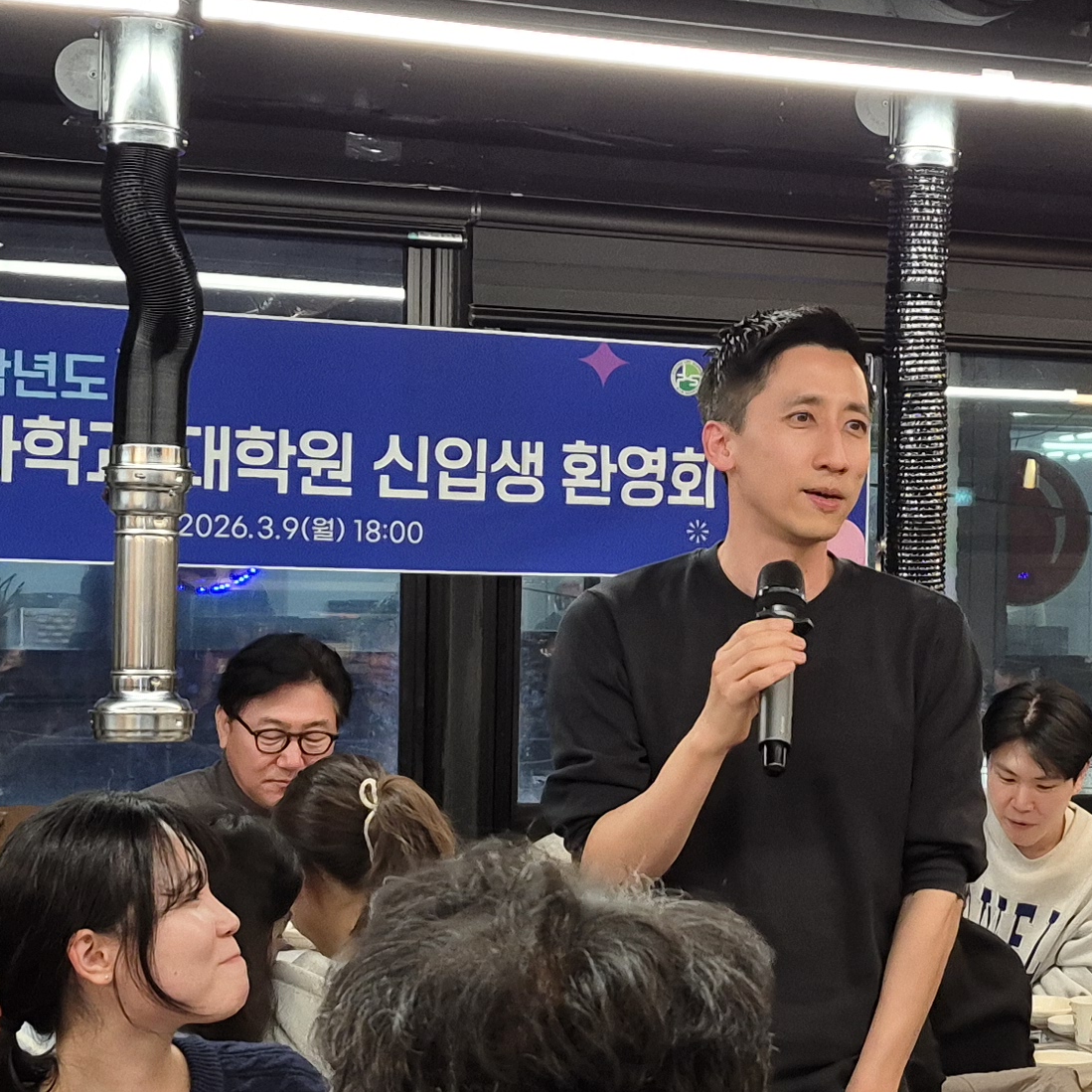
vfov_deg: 23.3
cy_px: 615
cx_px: 867
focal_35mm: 74
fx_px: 2641
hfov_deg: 23.0
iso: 160
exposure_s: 1/120
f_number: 1.8
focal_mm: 5.4
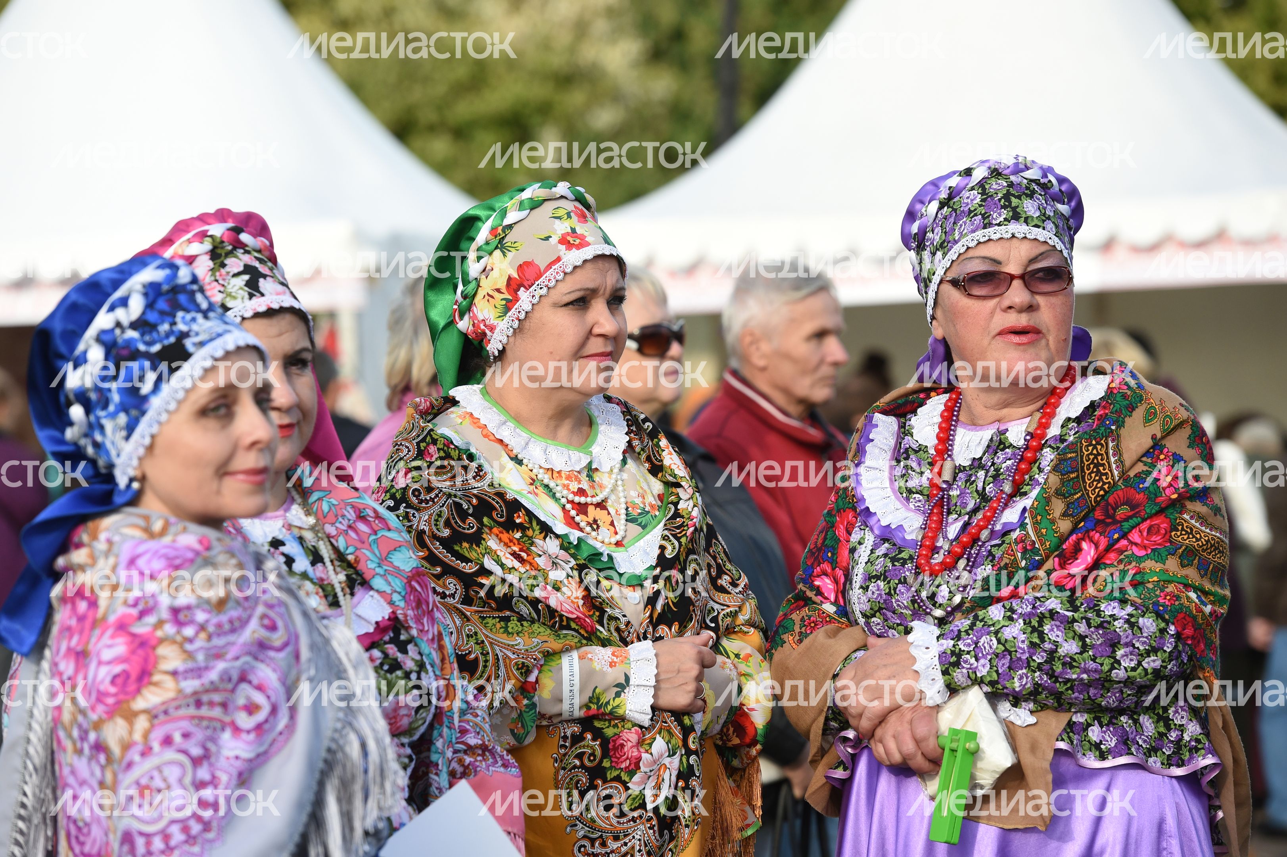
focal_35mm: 155
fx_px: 5538
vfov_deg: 8.8
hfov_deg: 13.3
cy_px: 428
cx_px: 644
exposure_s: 1/2000
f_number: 6.3
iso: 1000
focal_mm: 155
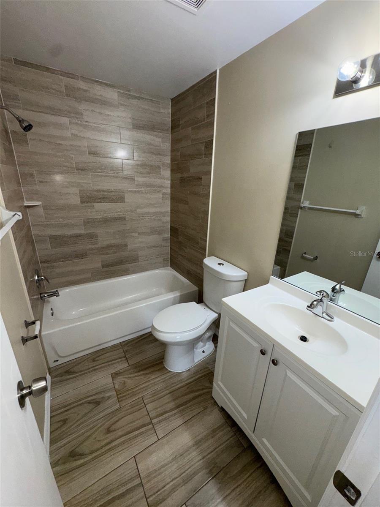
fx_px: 205
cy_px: 254
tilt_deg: -19.6
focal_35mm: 14
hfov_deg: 85.7
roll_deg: -1.3
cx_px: 190
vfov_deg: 102.1
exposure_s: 1/122
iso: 64
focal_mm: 2.22
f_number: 2.2
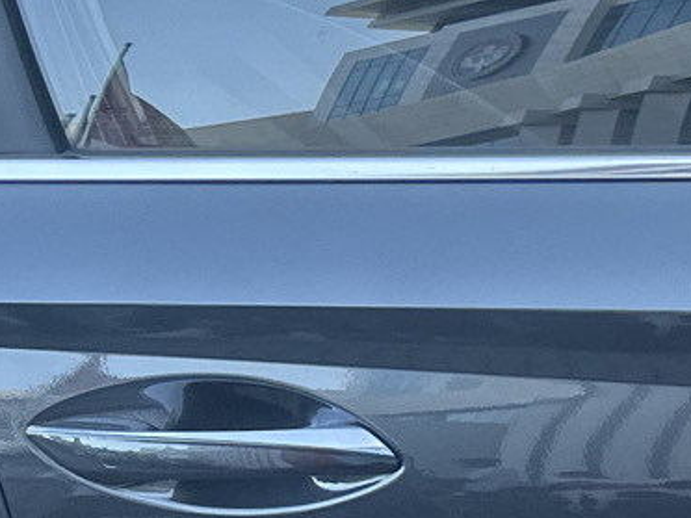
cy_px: 576
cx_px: 1698
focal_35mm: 129
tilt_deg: -26.0
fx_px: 2575
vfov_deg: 11.3
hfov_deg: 12.0
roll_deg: +6.4
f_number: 1.78
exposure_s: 1/256
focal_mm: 6.86
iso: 80
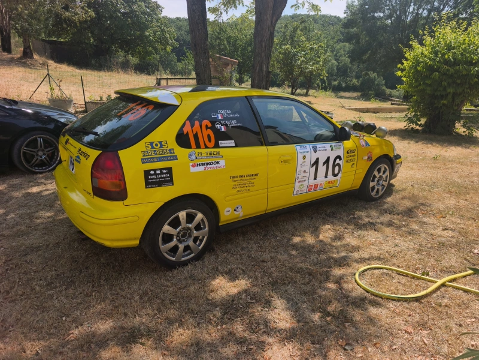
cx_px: 240
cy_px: 180
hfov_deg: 73.9
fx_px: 318
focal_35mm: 23
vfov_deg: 58.9
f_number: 1.6
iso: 50
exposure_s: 1/5106
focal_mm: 6.57
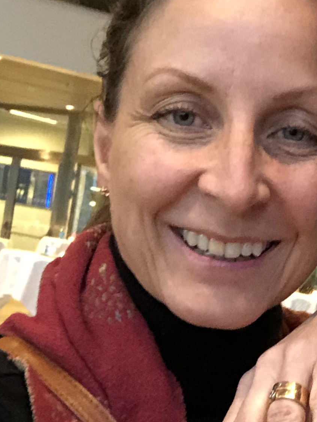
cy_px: 294
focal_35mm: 88
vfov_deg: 22.1
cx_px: 318
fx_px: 1073
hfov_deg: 16.5
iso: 640
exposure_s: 1/28
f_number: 2.2
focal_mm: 2.87
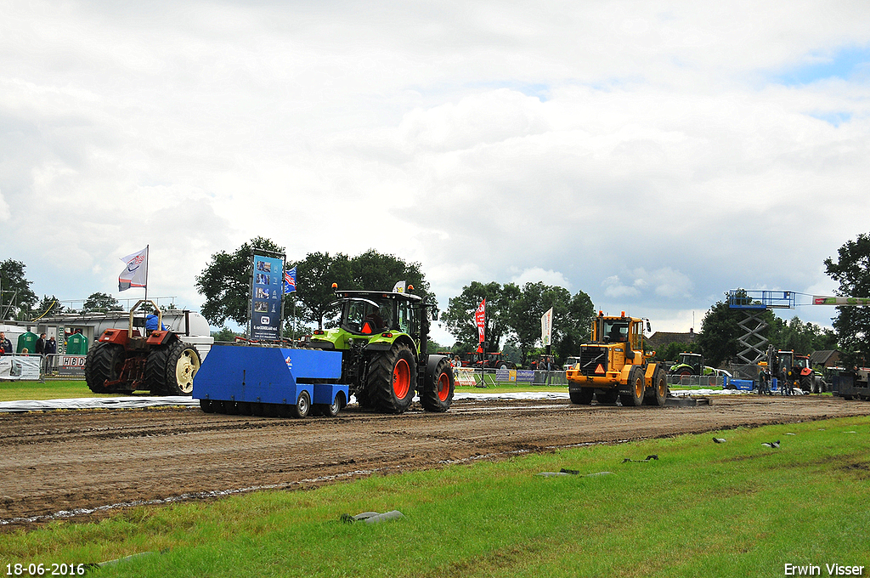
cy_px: 289
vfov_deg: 22.6
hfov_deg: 33.4
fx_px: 1448
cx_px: 435
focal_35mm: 60
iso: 500
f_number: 5
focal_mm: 40
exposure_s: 1/3200
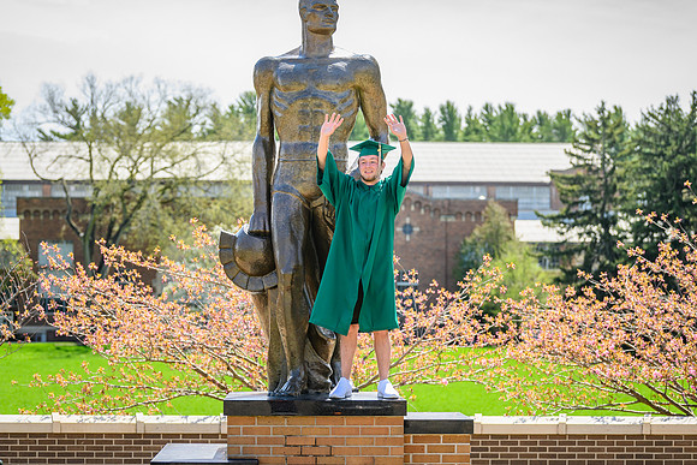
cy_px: 233
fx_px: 1941
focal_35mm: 100
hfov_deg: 20.4
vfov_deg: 13.7
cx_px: 353
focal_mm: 98
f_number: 4
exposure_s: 1/2000
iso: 400
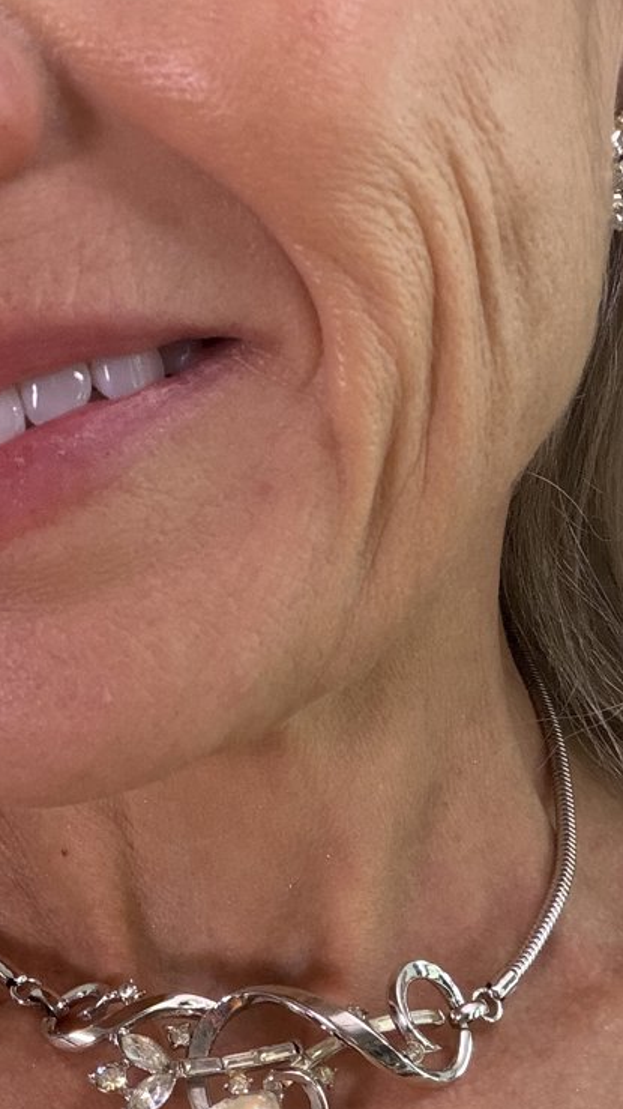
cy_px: 702
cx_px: 164
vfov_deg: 33.6
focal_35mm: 62
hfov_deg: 19.3
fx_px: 1821
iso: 200
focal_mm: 2.71
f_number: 1.9
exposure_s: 1/60
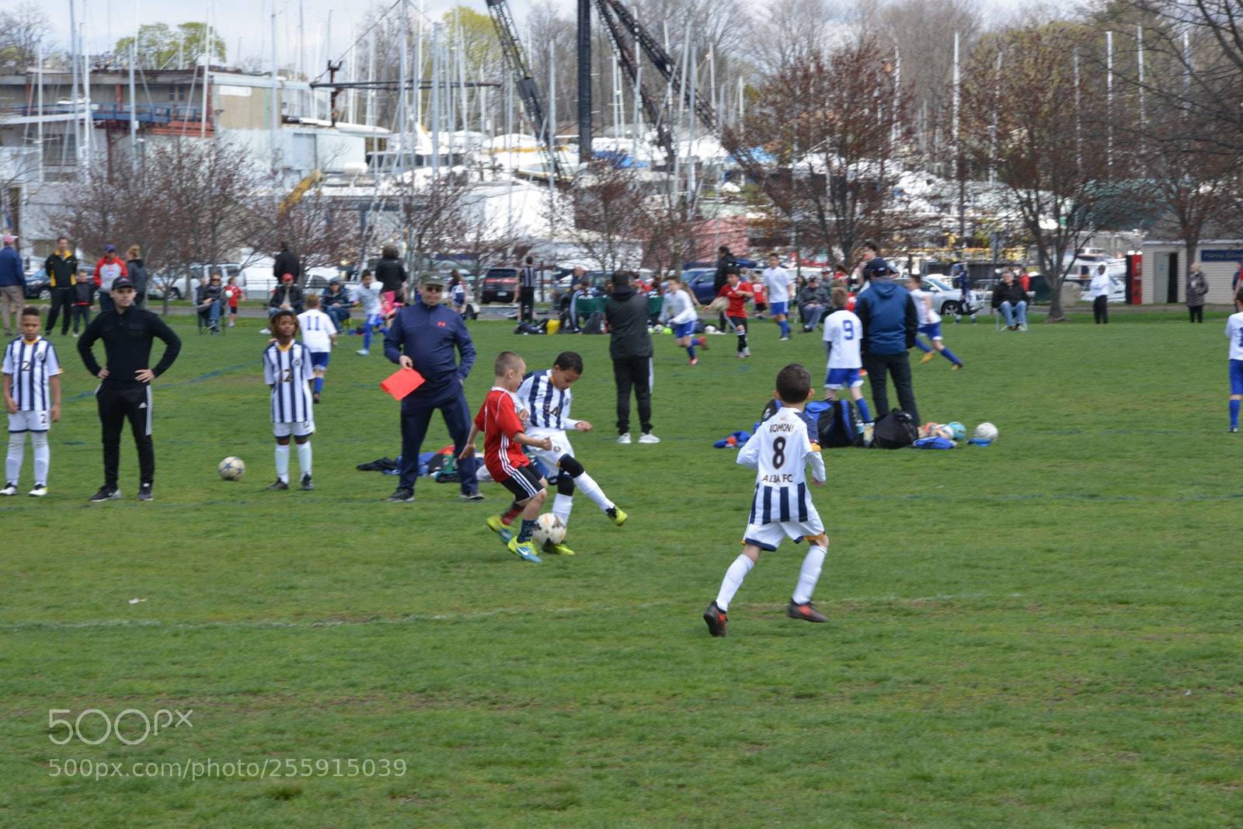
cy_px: 414
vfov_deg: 7.8
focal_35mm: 175
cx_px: 622
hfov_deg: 11.7
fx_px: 6042
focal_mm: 175
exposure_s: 1/125
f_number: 22
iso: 800
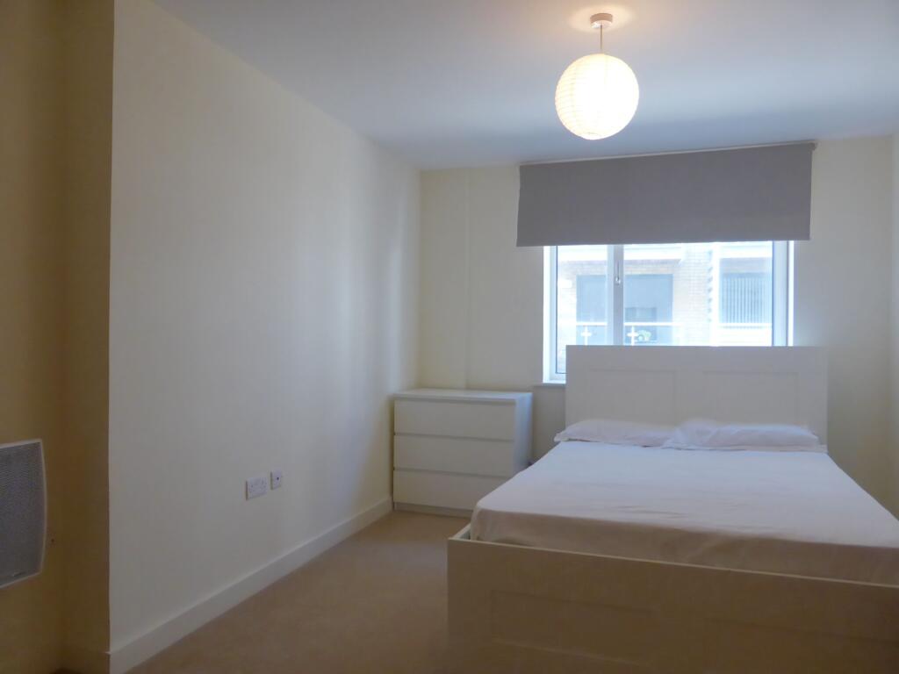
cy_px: 337
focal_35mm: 25
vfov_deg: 54.9
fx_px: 649
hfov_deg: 69.4
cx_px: 450
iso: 250
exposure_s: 1/60
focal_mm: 4.3
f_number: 3.3
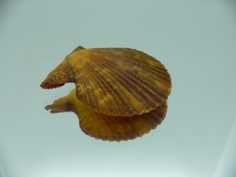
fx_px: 239
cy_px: 88
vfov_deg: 40.7
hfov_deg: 52.6
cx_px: 118
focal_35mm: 35
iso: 100
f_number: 2.8
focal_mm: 4.6
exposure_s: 1/60
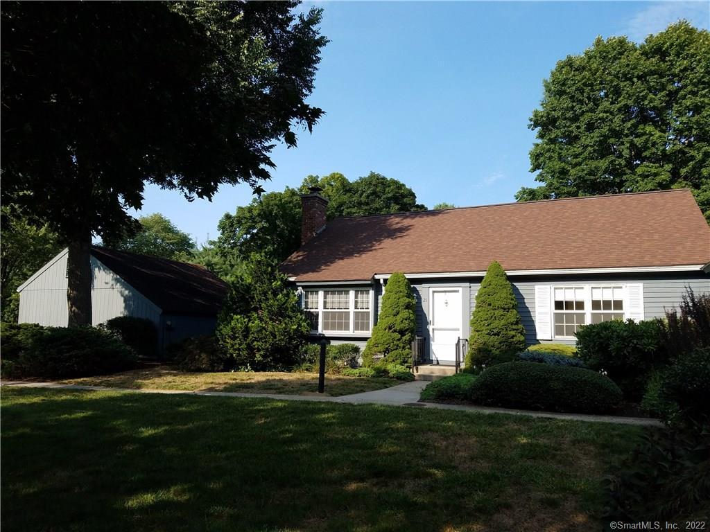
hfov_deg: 67.3
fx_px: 533
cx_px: 355
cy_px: 266
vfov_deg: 53.1
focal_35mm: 26
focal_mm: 4.2
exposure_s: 1/1380
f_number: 1.7
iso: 50
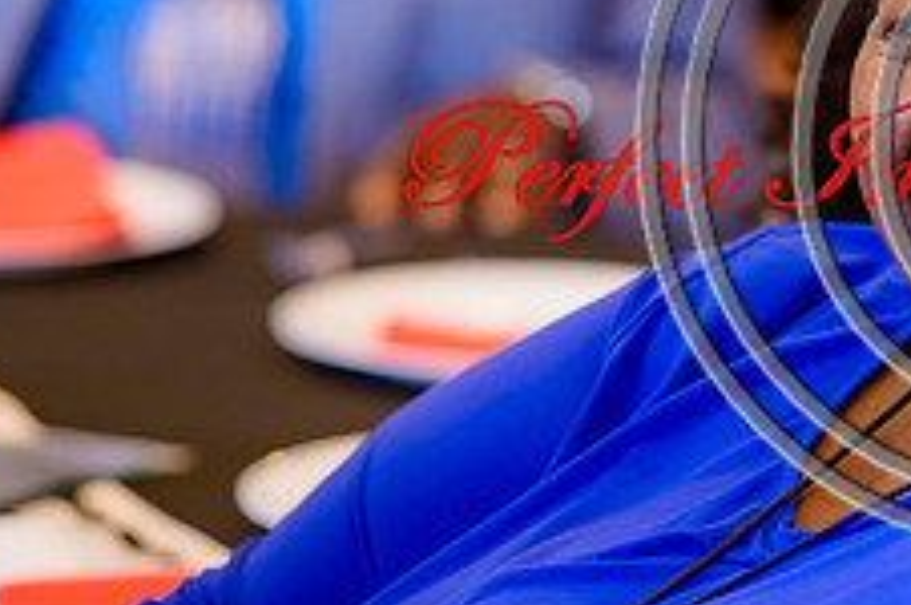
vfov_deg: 5.1
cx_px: 1052
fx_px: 6823
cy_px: 167
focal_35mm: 270
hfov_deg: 7.6
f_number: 2.2
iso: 900
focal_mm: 105
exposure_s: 1/125
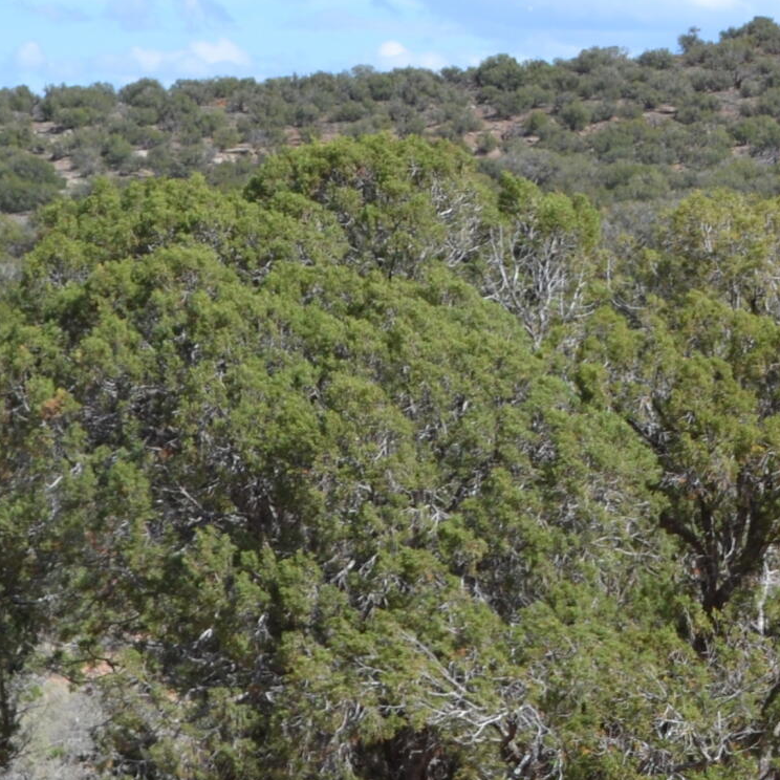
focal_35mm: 216
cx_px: 1216
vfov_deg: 8.1
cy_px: 197
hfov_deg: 7.9
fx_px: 5507
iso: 100
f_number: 8
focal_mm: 42
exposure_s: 1/250
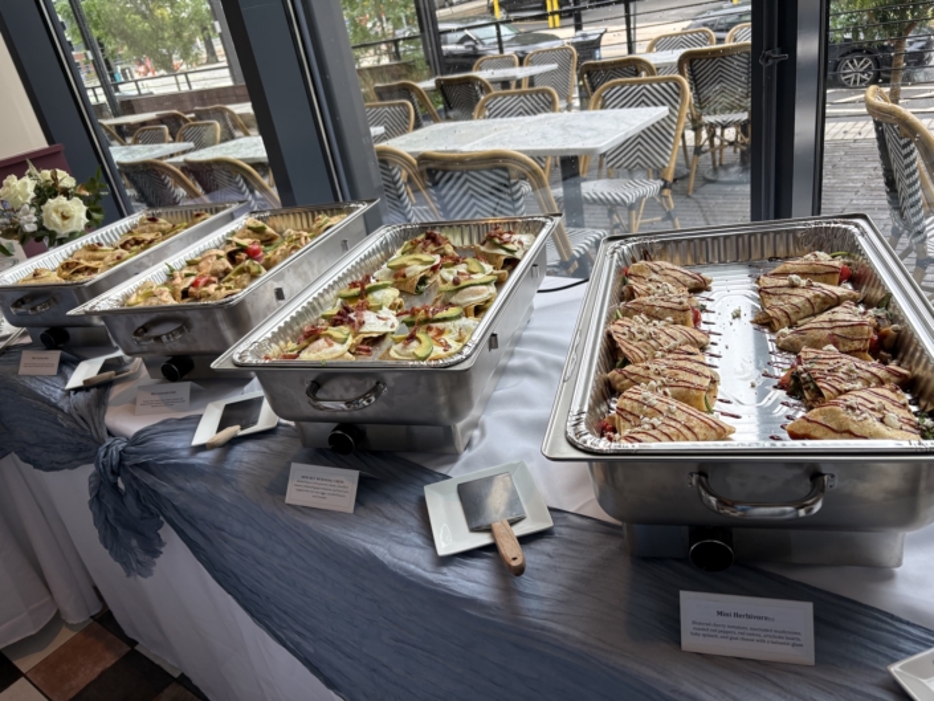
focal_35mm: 26
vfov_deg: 53.1
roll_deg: +12.1
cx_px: 467
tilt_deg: -25.2
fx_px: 702
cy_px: 350
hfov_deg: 67.3
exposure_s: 1/369
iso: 50
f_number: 1.6
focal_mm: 5.96
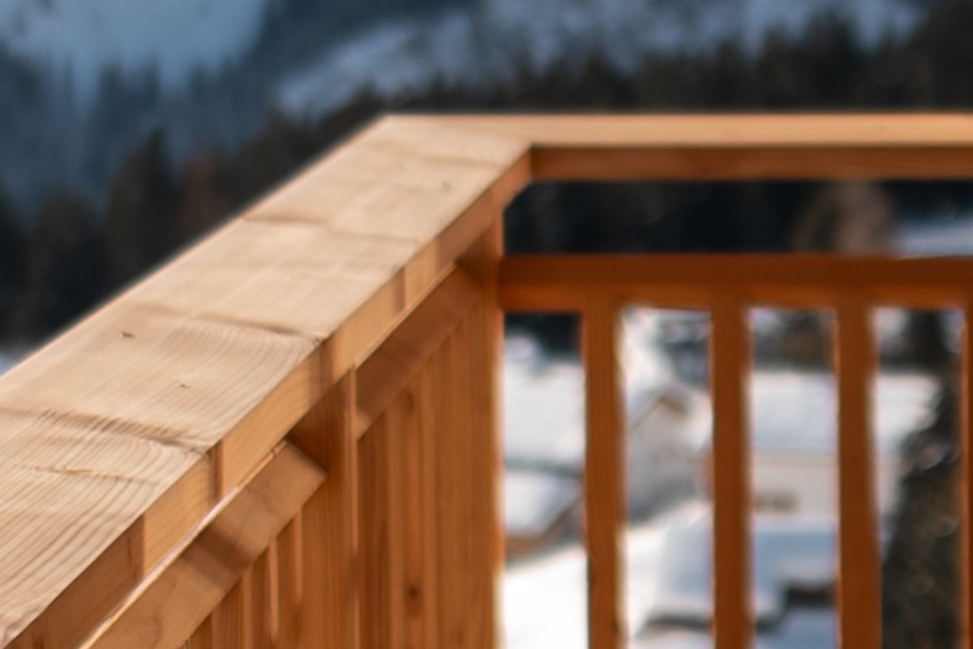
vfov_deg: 7.4
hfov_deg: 11.4
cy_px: -544
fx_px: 4838
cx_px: 995
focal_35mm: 179
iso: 50
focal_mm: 24
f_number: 1.4
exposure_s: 1/4000
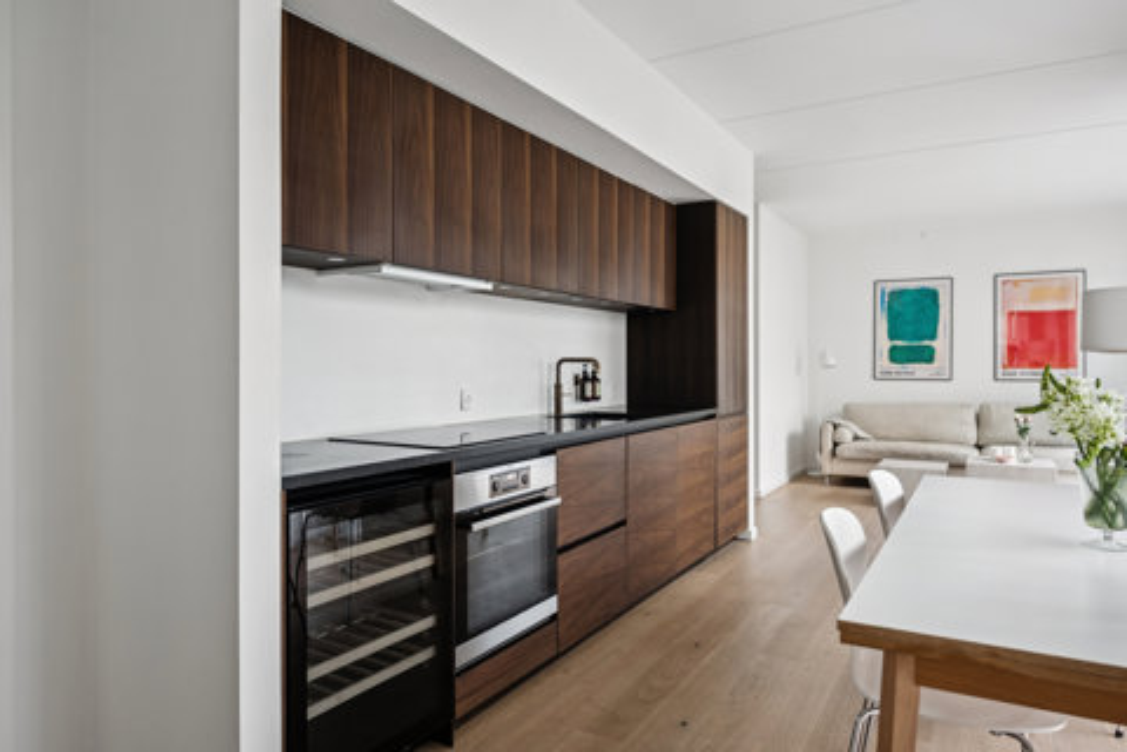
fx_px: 689
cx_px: 564
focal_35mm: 22
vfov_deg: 57.2
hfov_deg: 78.6
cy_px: 376
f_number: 4
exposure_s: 1/20
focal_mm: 22
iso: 1000
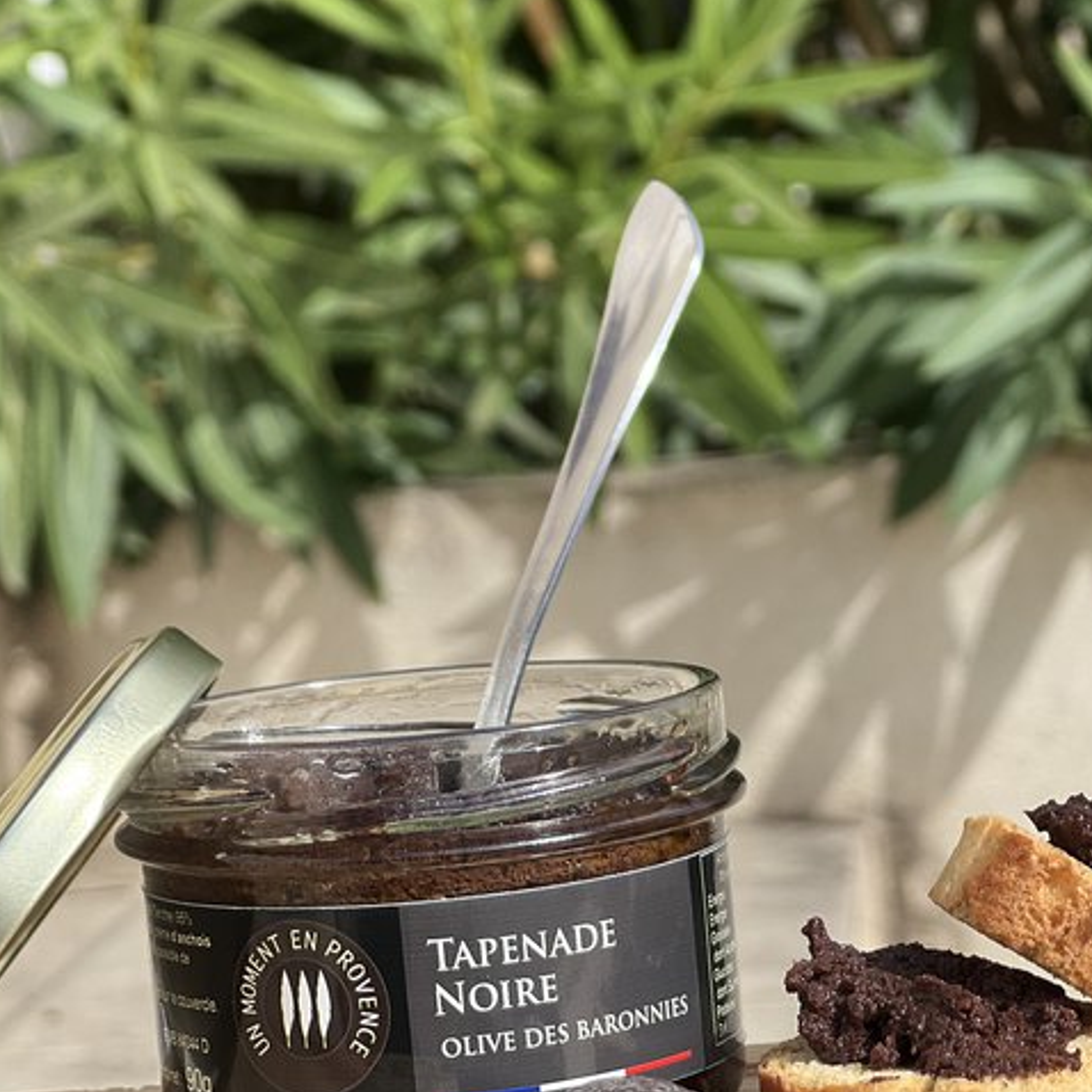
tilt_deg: -3.7
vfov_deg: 15.3
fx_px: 4069
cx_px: 605
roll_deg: +4.1
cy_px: 571
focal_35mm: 114
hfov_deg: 15.3
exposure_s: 1/455
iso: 32
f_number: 2.8
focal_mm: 9
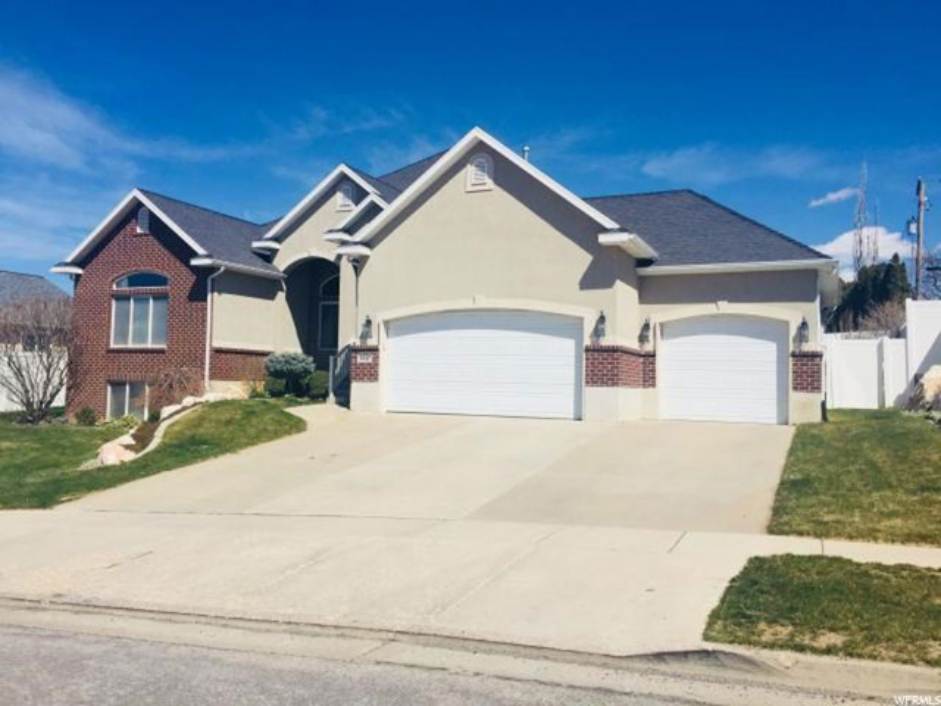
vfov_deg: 48.2
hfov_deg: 61.7
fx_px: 788
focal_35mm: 29
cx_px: 470
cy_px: 353
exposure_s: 1/4405
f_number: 2.2
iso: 32
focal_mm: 4.15
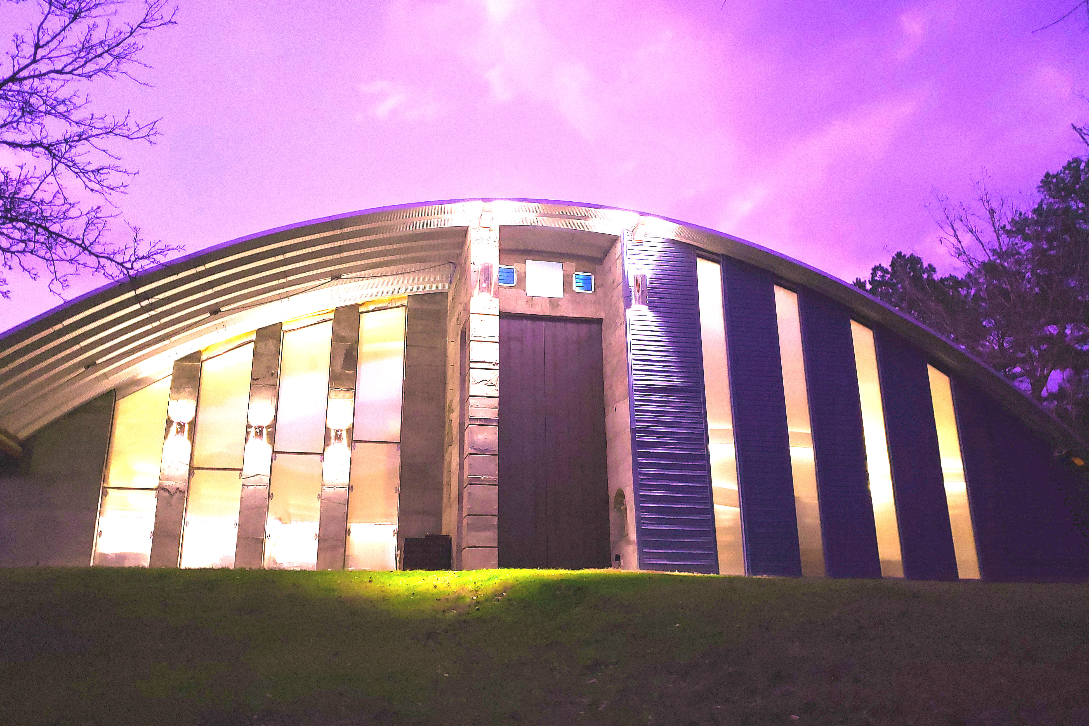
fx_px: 847
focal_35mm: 28
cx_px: 527
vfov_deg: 46.4
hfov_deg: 65.5
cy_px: 370
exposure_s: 1/10
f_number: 1.5
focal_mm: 4.3
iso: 250
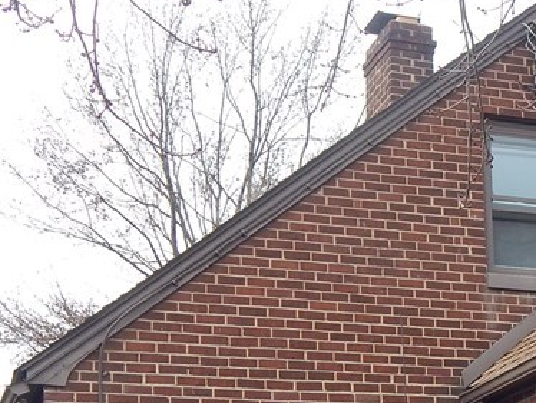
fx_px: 1441
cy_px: 462
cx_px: 493
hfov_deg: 20.6
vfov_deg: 15.4
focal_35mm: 93
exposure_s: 1/320
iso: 125
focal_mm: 6.1
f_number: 3.3
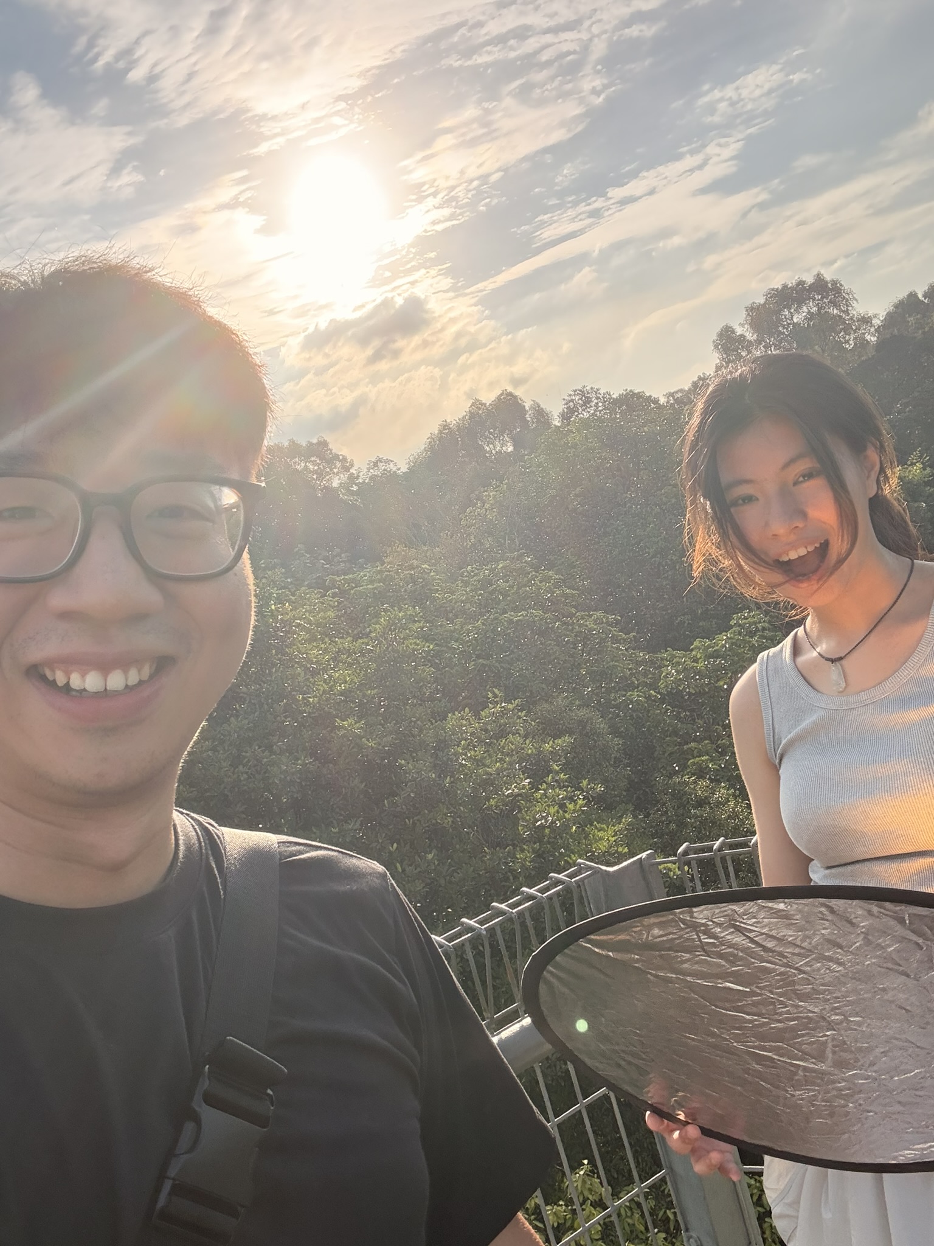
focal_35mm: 30
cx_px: 467
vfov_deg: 60.0
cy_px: 623
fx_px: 1079
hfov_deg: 46.8
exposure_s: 1/1038
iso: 40
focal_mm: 2.69
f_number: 1.9
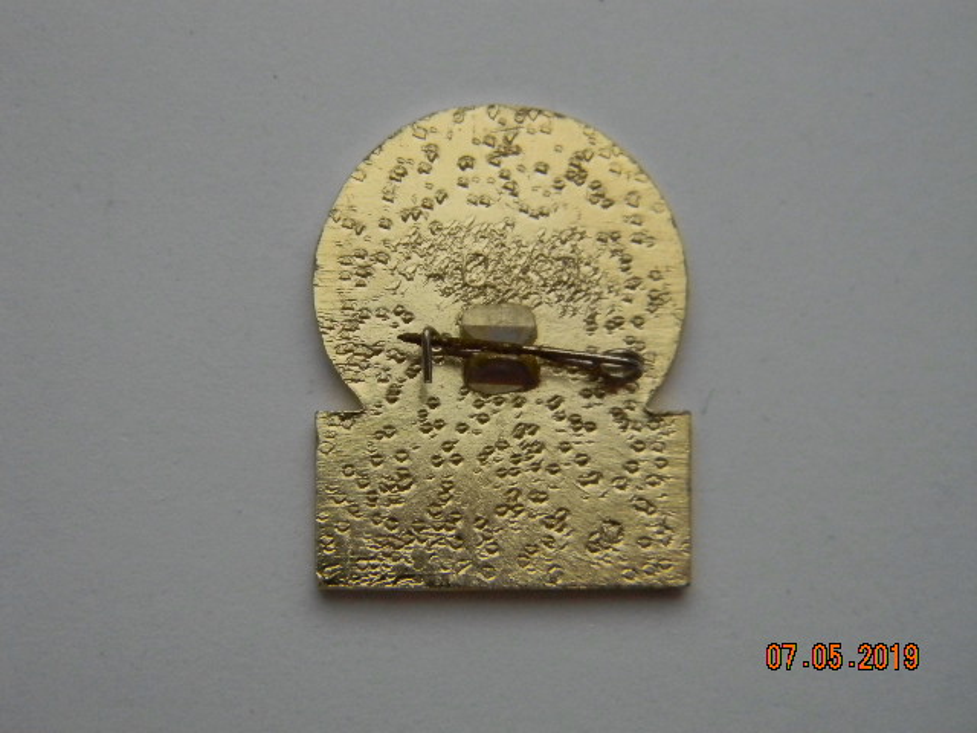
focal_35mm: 83
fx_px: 2343
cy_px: 366
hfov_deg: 23.6
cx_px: 488
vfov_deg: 17.8
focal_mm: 15.1
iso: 136
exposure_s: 1/59.6
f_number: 4.5
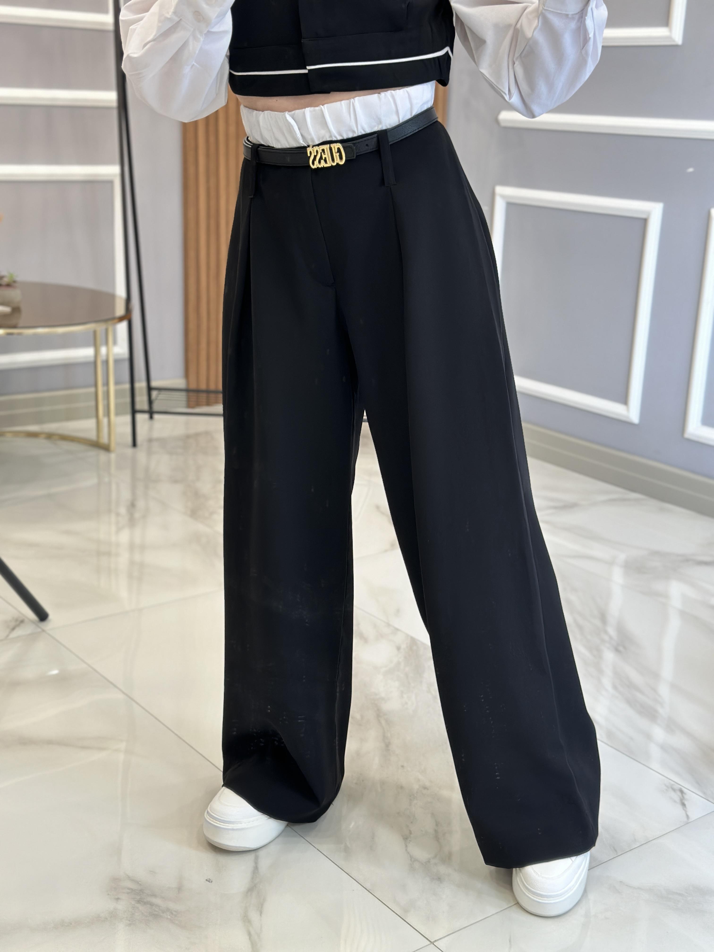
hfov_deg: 30.3
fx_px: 1320
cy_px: 476
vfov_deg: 39.7
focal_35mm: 48
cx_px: 357
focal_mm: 6.86
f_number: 1.78
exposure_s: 1/82
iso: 125
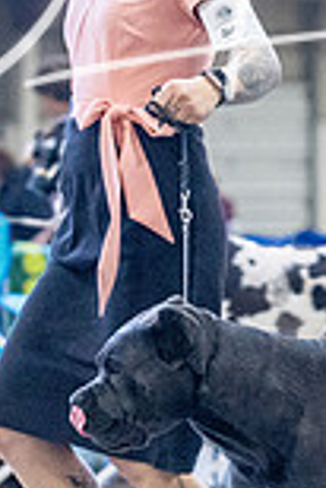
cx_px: 260
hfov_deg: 4.1
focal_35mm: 339
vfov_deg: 6.1
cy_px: 179
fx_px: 4594
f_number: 3.5
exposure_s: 1/320
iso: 6400
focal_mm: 90
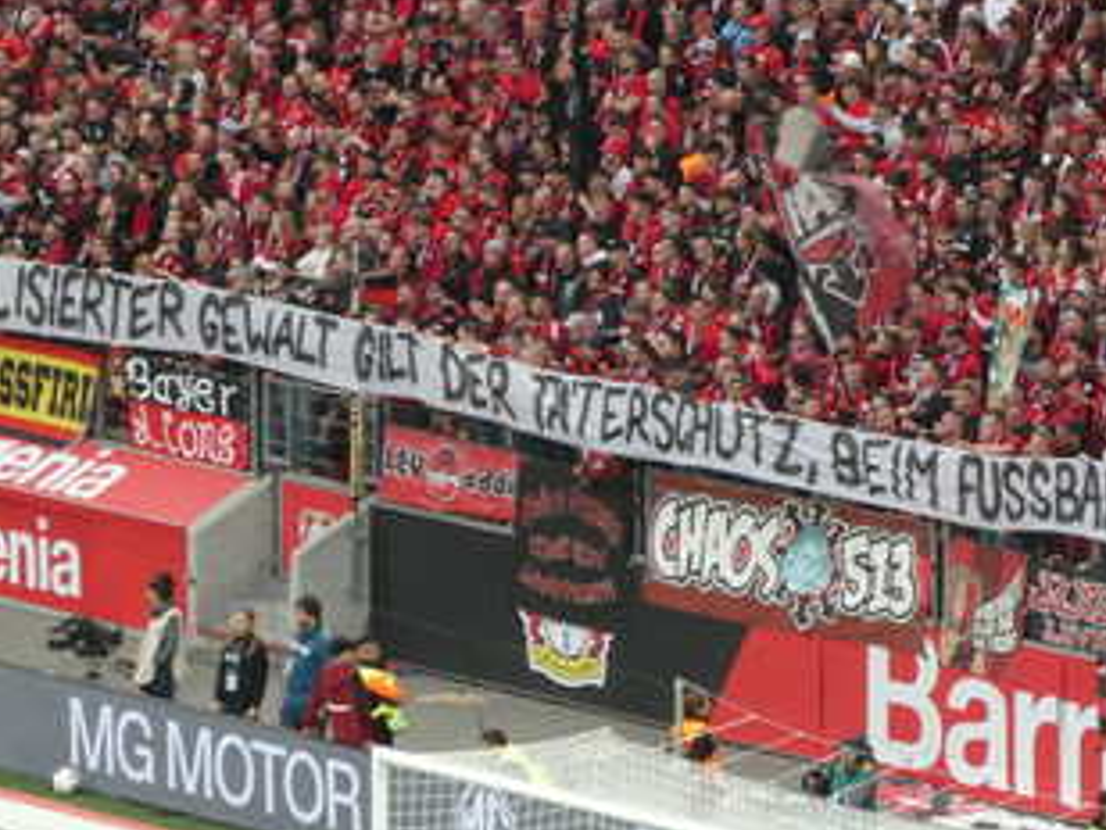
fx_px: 11379
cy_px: 383
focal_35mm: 356
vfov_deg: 4.2
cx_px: 798
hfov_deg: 5.6
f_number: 5.6
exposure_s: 1/80
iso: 250
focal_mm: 30.9
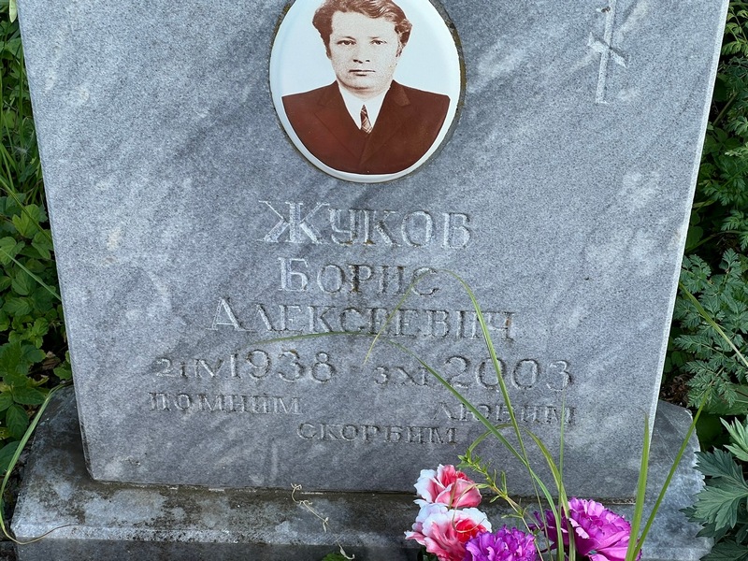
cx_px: 374
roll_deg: -1.5
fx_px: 1664
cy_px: 280
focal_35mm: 77
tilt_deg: -40.6
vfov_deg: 19.1
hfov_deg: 25.3
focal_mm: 9
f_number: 2.8
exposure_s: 1/152
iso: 20
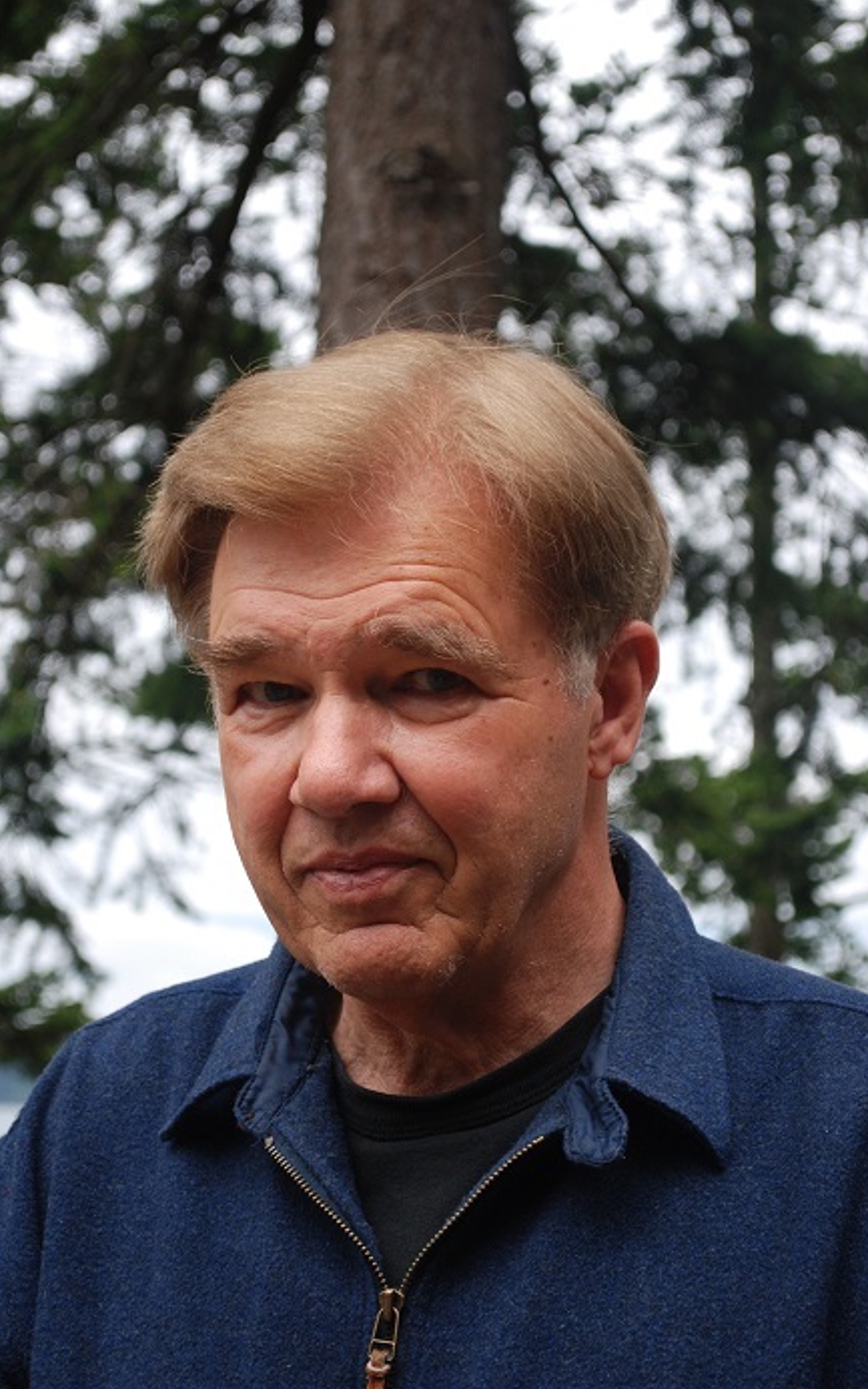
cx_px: 408
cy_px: 691
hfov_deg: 17.6
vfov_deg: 27.9
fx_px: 2801
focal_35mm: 74
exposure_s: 1/160
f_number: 5.6
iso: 200
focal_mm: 48
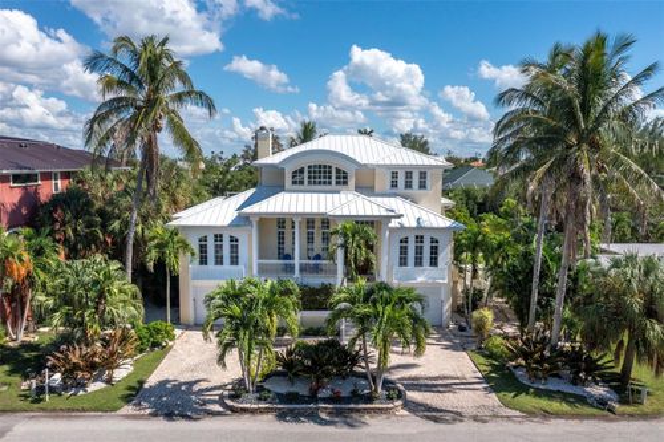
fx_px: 516
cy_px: 221
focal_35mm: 28
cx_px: 332
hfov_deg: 65.5
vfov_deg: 46.4
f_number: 7.1
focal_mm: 10.26
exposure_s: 1/1000
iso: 100
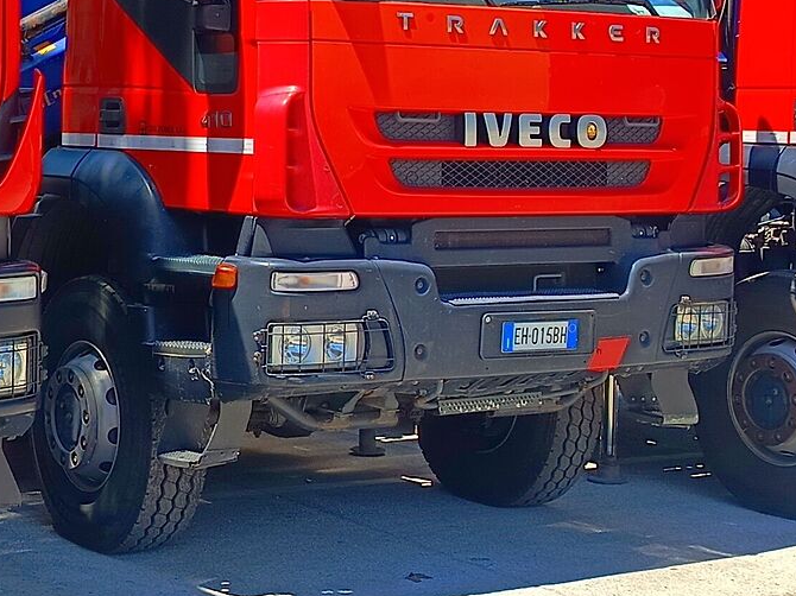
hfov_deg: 22.7
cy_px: 53
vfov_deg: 16.9
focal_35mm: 86
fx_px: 1977
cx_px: 270
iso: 50
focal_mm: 5.31
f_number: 1.7
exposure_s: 1/436
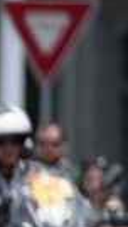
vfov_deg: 1.2
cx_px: -406
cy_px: 305
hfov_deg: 0.7
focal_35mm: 1785
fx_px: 10764
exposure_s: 1/800
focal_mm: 200
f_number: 4
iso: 100
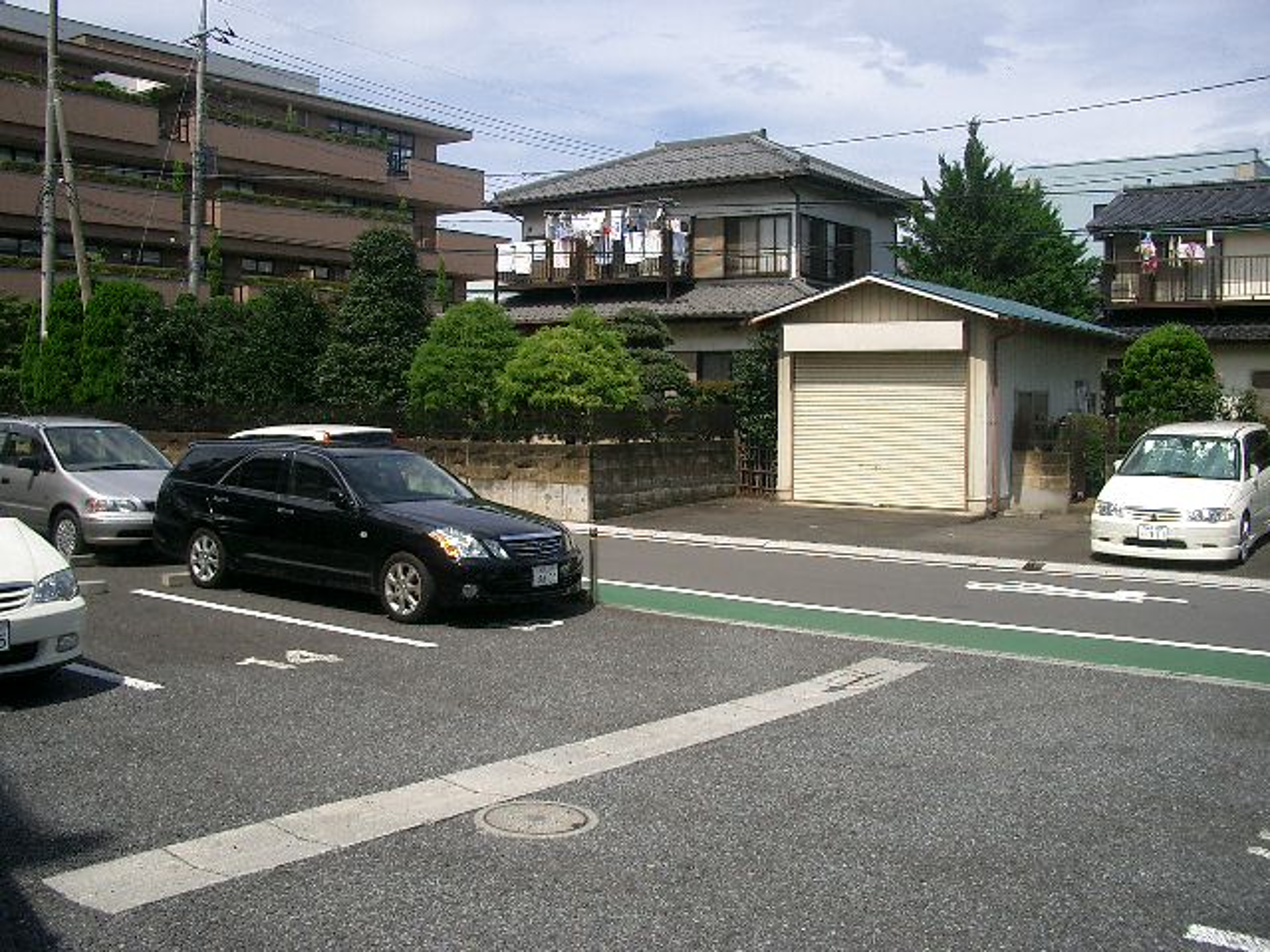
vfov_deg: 40.7
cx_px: 635
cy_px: 476
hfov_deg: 52.6
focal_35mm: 35
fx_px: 1284
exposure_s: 1/500
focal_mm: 5.8
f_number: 4.3
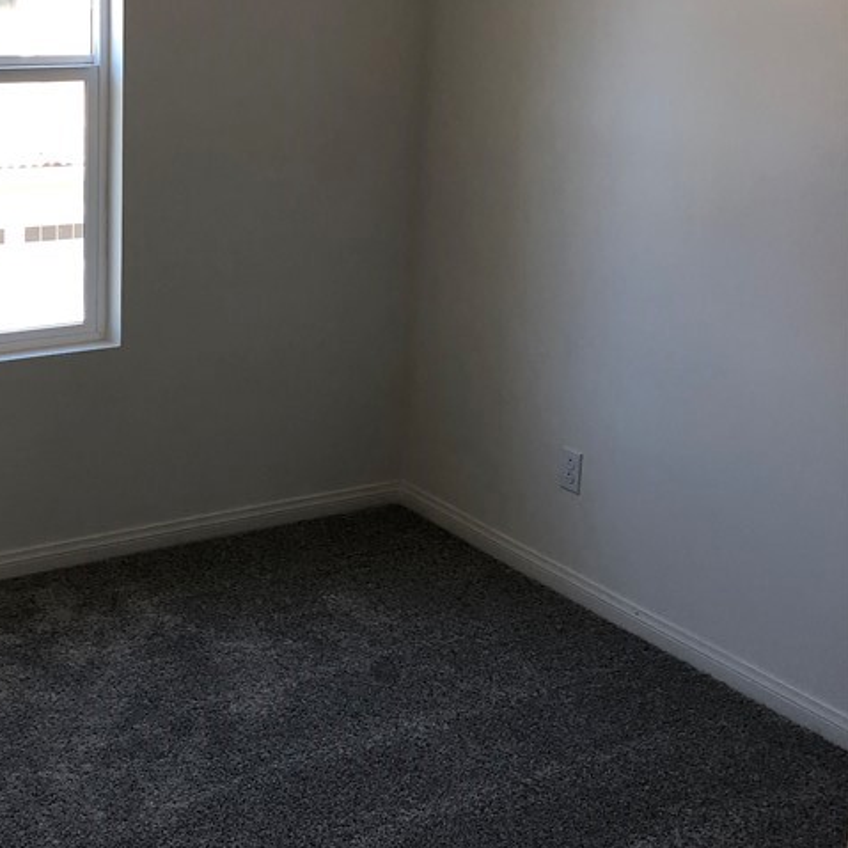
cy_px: 294
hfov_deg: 31.4
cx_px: 172
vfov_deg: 32.0
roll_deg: -0.9
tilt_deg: -10.7
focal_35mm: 53
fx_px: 1469
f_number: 1.8
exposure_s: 1/40
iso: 25
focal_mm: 3.99
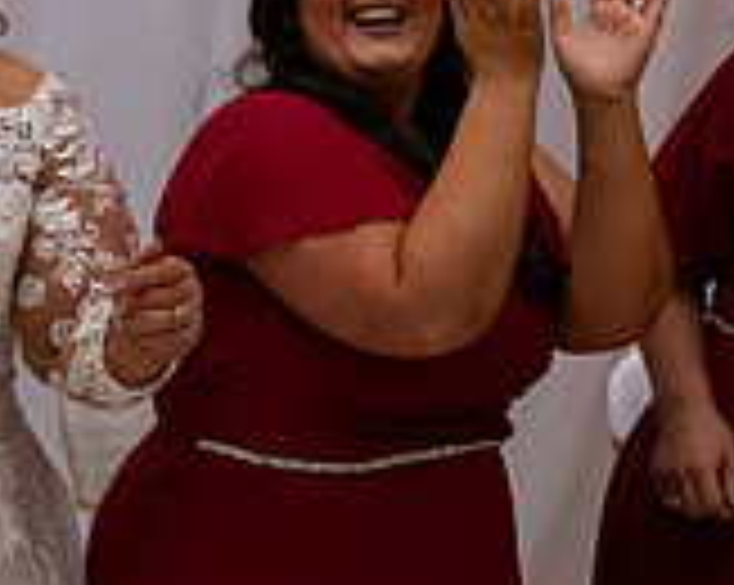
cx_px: -428
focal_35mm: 107
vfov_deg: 14.4
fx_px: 2322
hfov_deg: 16.1
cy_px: 223
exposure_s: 1/160
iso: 1000
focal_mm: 32
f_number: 3.5
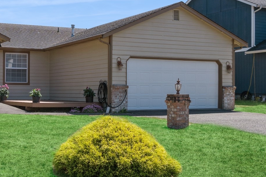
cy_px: 85
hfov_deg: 34.2
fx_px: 414
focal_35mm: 56
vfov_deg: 24.2
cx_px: 41
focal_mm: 20
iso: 200
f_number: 11
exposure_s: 1/200
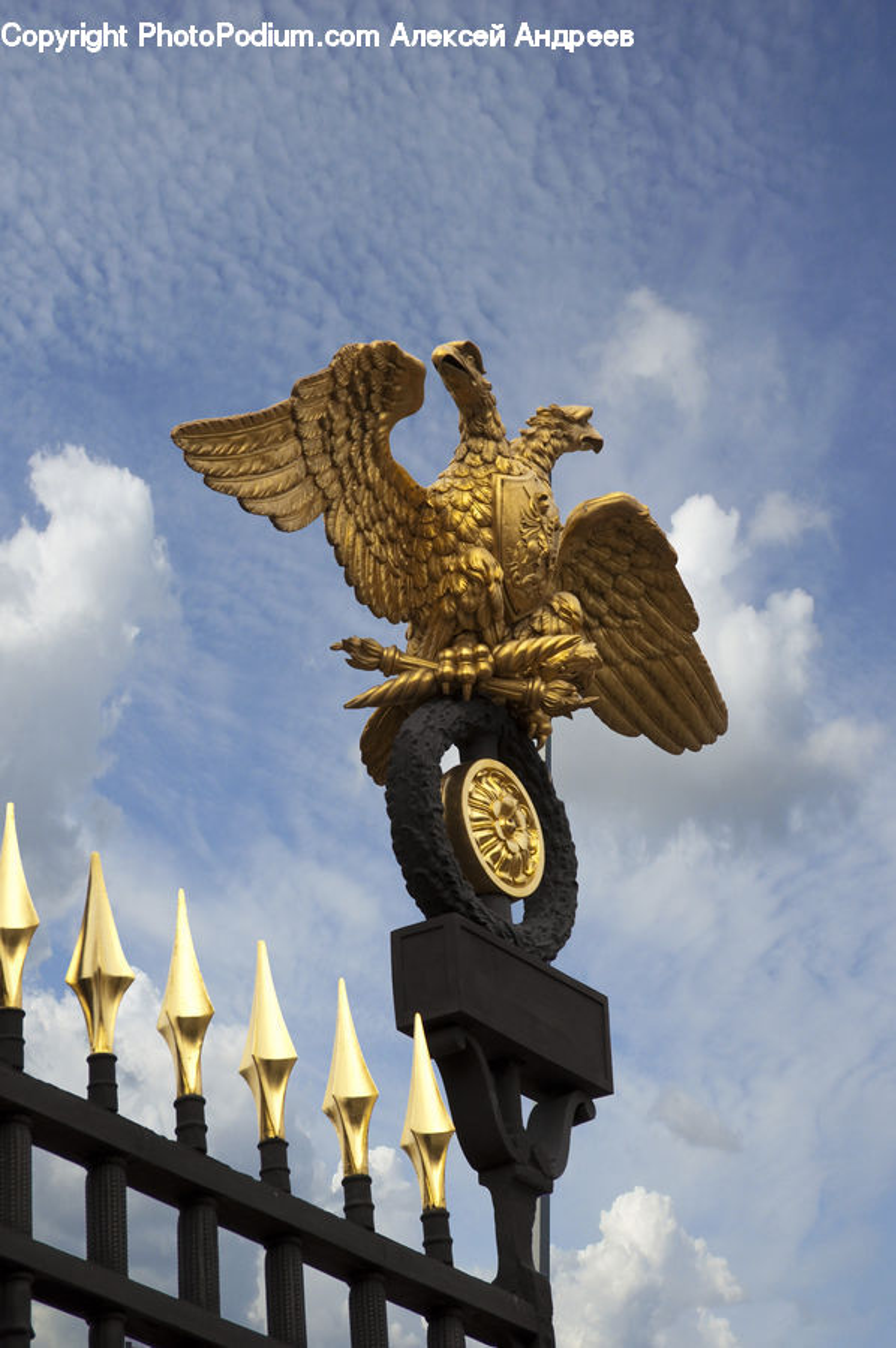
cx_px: 448
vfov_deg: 12.2
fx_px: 6286
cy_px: 674
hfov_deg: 8.2
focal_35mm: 168
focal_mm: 112
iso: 200
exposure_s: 1/200
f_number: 7.1
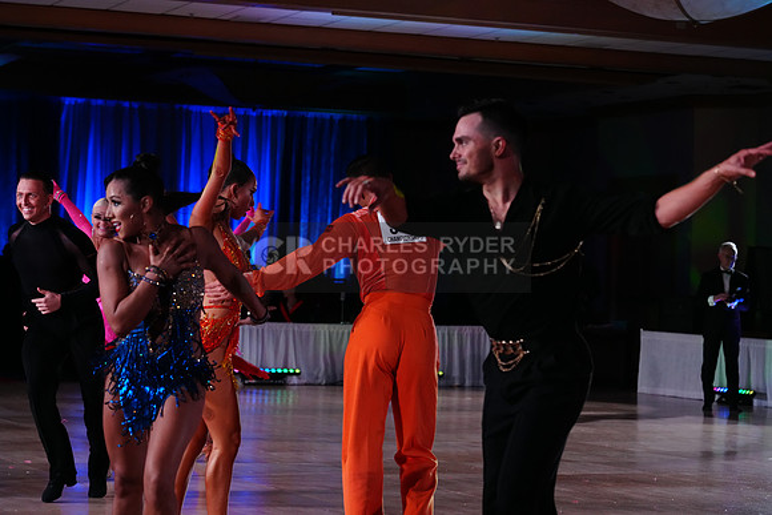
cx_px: 386
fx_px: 2252
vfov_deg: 13.0
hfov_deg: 19.5
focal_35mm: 105
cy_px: 258
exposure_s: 1/500
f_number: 5.6
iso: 4000
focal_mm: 105
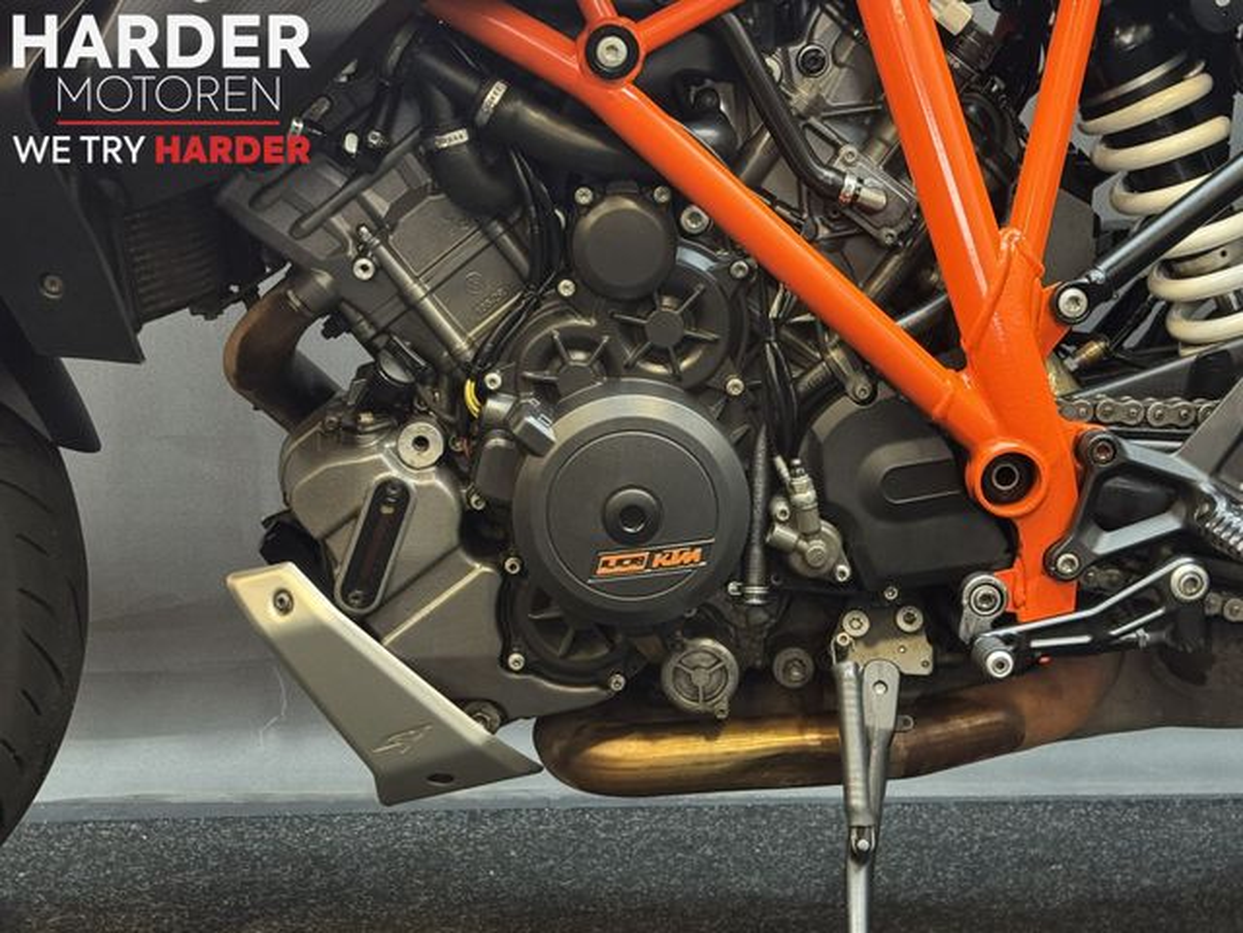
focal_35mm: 48
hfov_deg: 39.7
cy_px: 466
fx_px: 1724
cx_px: 622
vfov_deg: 30.3
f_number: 1.78
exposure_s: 1/33
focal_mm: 6.76
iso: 400
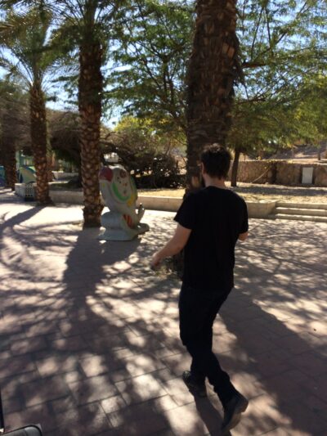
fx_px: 378
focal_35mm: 30
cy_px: 218
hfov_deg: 46.8
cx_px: 164
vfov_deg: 60.0
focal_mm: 4.12
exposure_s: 1/1026
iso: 40
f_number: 2.2
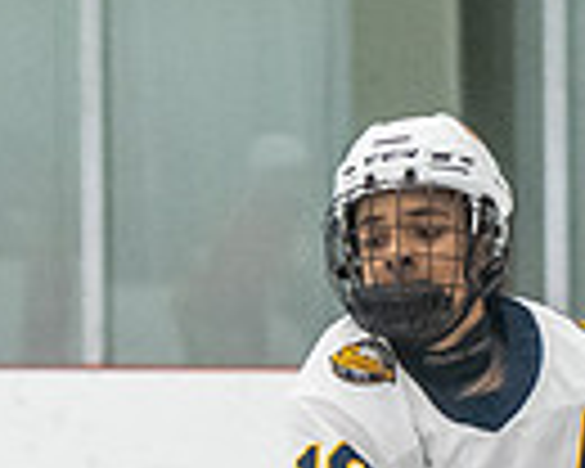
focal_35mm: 654
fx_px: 11323
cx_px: 571
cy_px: 1074
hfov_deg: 3.0
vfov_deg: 2.4
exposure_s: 1/800
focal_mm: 78
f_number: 2.8
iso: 3200
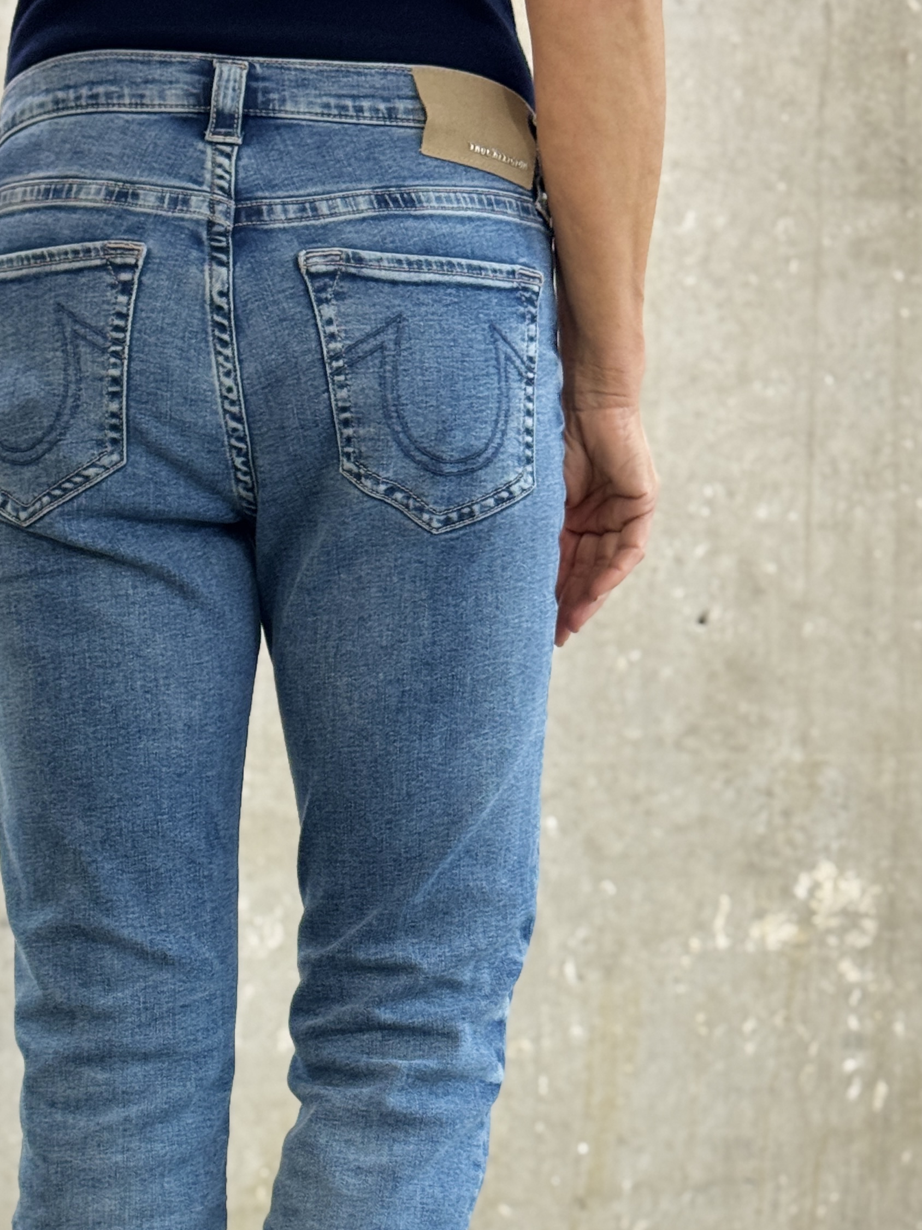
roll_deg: +0.6
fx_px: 3054
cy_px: 996
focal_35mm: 86
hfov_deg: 17.1
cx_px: 223
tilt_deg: -7.7
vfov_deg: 22.4
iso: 125
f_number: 1.78
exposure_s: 1/100
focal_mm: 6.76
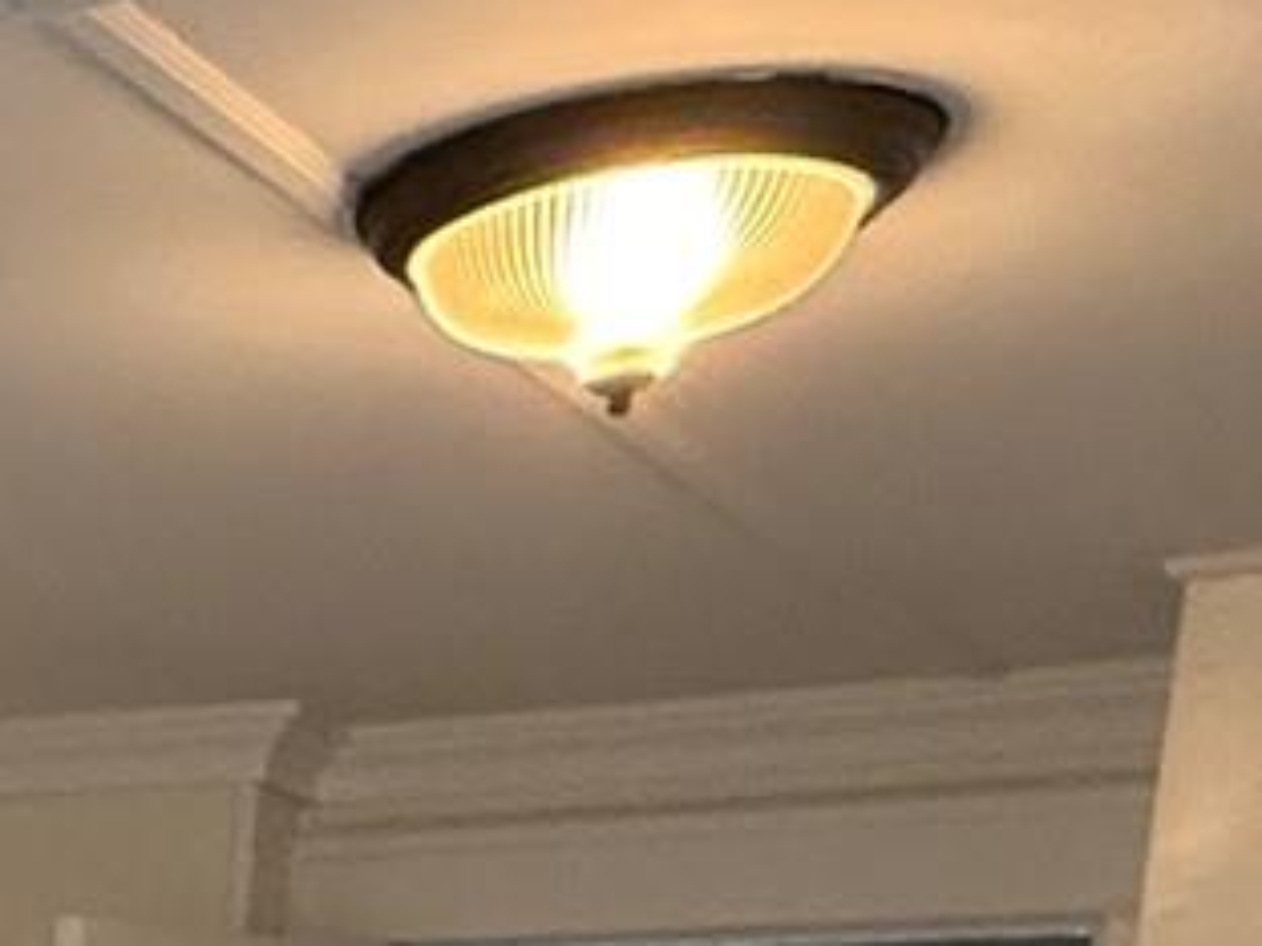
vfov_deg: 13.8
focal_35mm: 92
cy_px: 1864
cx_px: -1262
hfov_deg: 16.3
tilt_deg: -7.8
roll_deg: -1.9
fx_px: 3354
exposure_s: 1/90
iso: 320
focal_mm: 2.22
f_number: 2.2
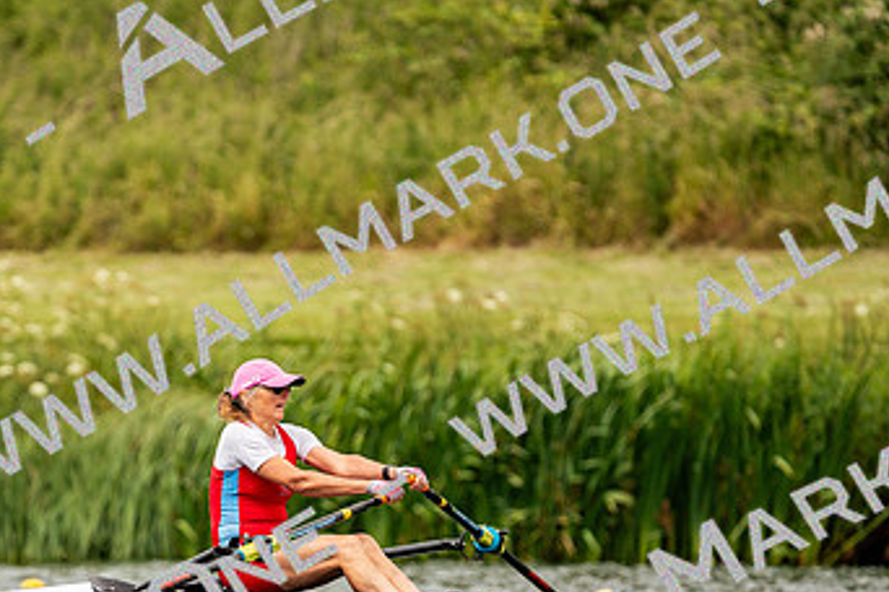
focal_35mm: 1019
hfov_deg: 2.0
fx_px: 25162
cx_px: 260
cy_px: 500
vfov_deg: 1.3
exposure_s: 1/2000
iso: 320
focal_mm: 600
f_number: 6.3
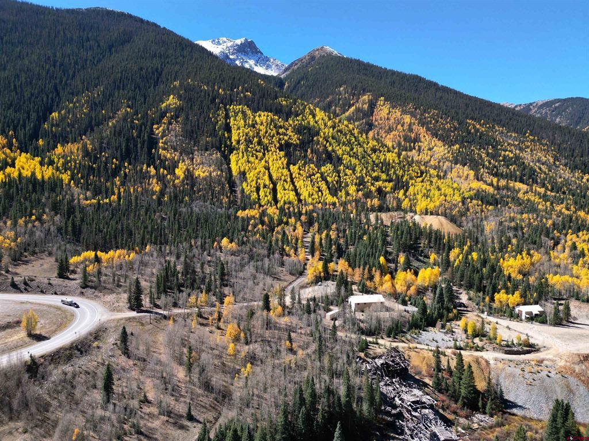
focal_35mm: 24
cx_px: 294
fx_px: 408
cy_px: 220
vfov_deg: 56.8
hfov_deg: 71.6
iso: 100
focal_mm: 6.72
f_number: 1.7
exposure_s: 1/30
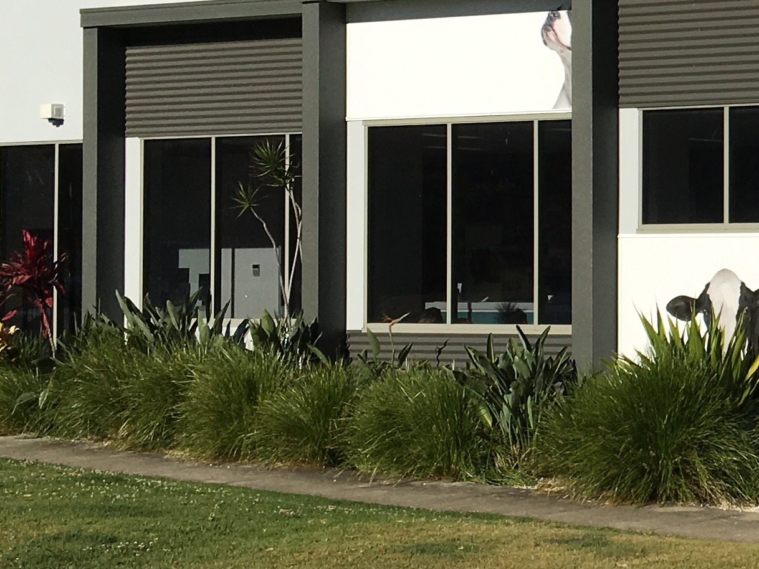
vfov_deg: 15.4
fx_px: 2105
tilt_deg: +2.9
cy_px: 179
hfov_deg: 19.0
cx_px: 983
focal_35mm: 96
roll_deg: -0.1
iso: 25
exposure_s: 1/3663
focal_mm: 4.15
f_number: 2.2
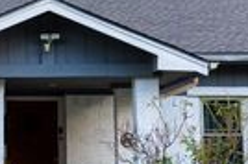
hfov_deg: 17.7
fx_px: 771
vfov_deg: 12.2
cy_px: 54
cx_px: -19
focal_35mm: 112
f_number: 4.5
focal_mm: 30
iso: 100
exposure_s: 1/80
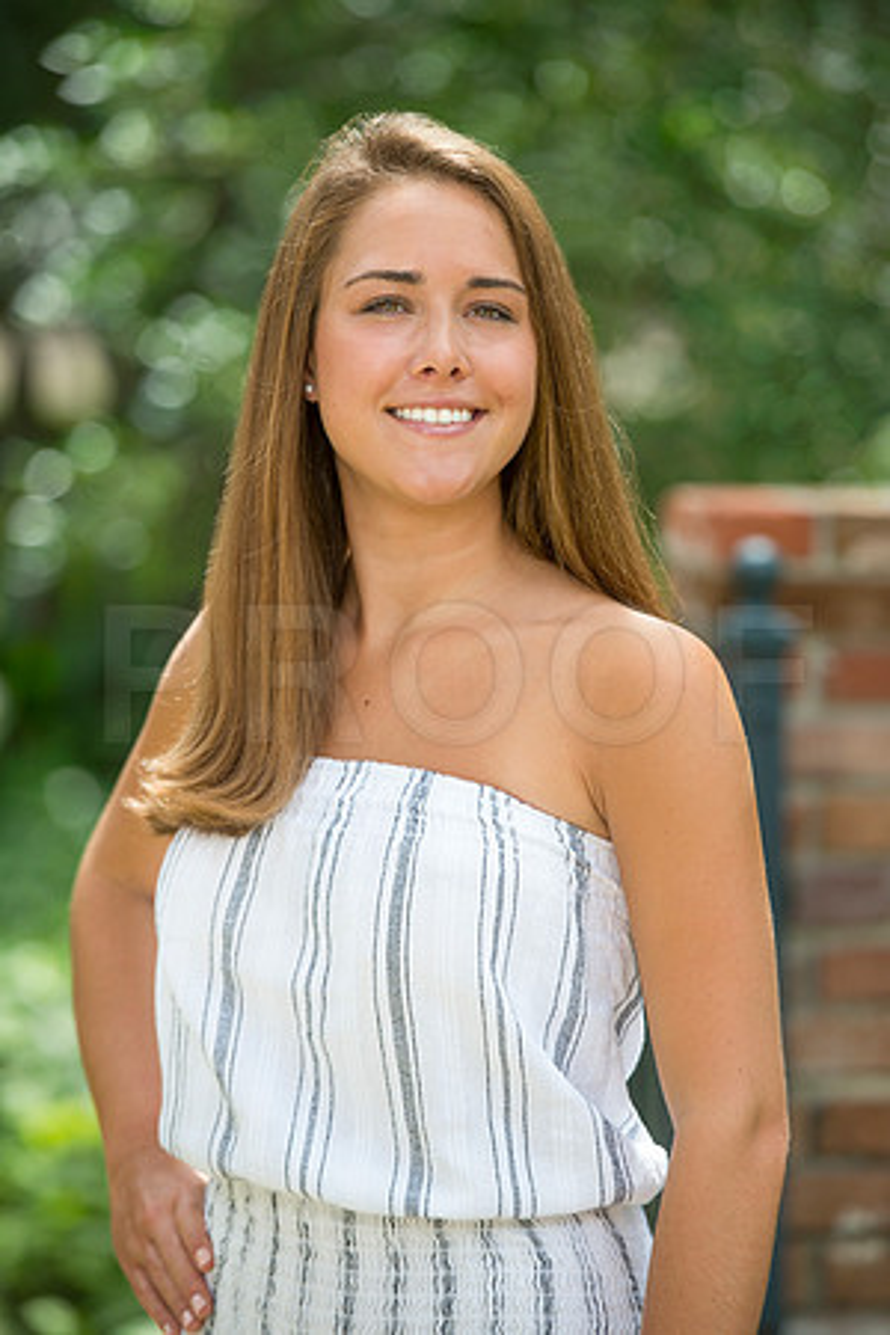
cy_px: 668
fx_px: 6489
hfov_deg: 7.8
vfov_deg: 11.7
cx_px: 445
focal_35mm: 175
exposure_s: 1/80
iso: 320
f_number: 4.5
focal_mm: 175
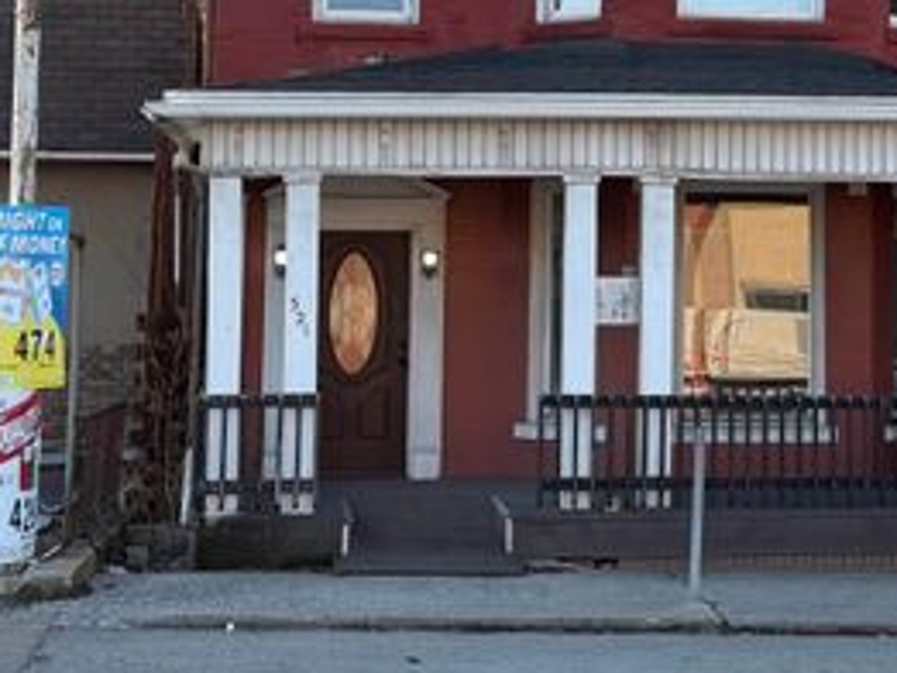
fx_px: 2385
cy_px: 64
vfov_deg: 15.9
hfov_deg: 21.0
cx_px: 763
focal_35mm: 92
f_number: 1.78
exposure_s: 1/975
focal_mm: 6.76
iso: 80
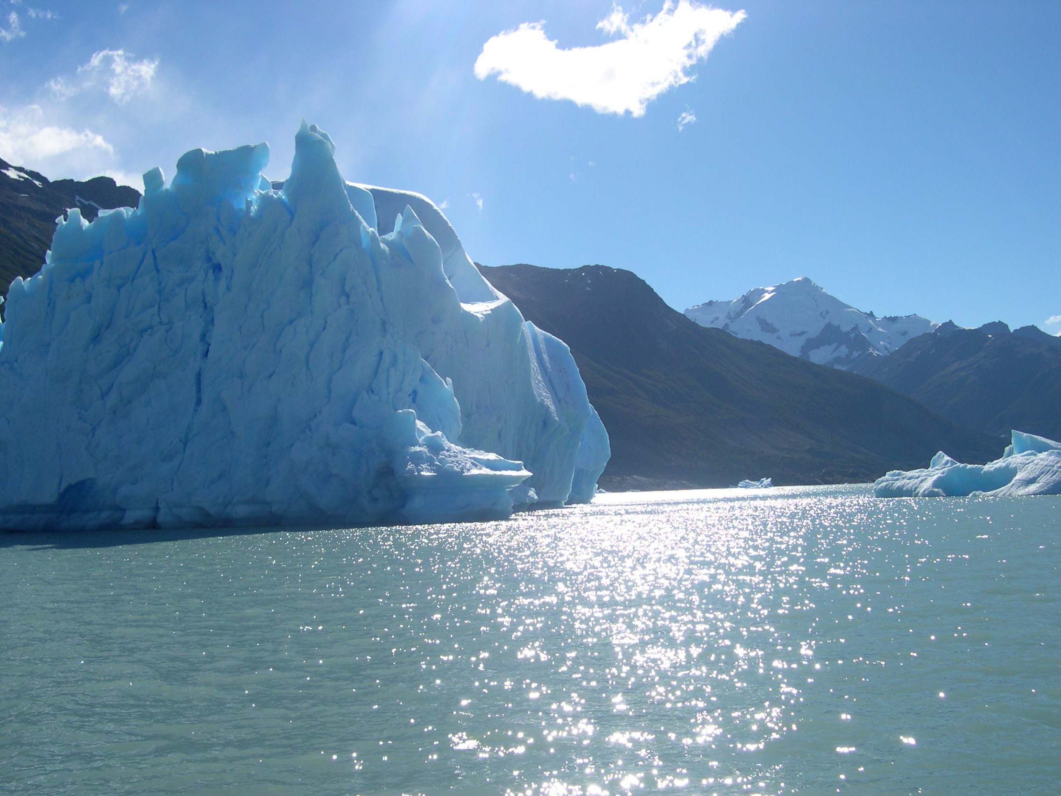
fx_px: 1165
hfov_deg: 49.0
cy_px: 398
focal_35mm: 38
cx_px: 530
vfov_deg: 37.7
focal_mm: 8
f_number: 7.6
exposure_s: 1/423
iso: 100
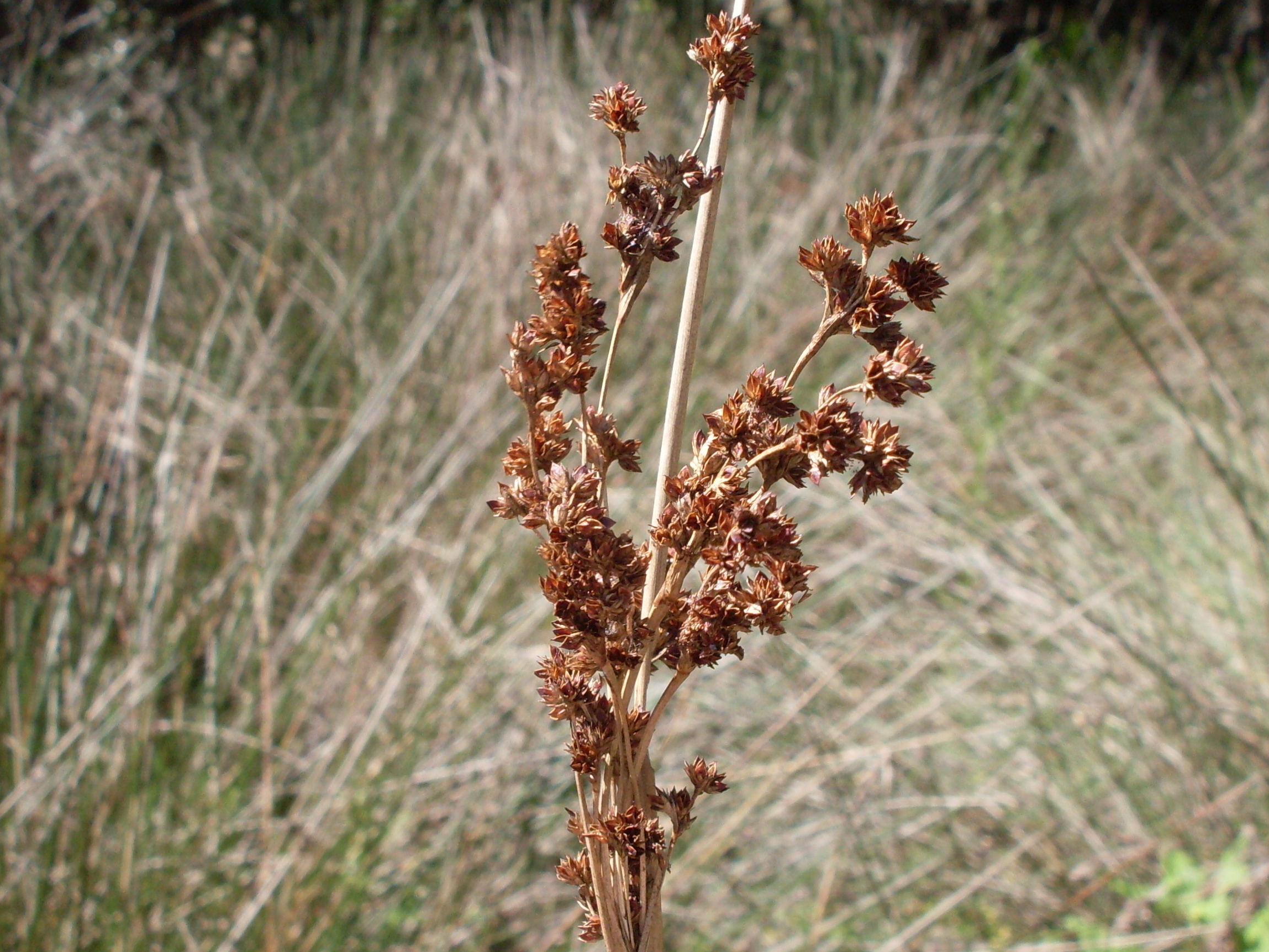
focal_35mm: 54
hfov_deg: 35.5
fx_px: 1980
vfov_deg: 27.0
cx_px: 636
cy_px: 495
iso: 80
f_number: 8.4
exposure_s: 1/90
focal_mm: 6.3
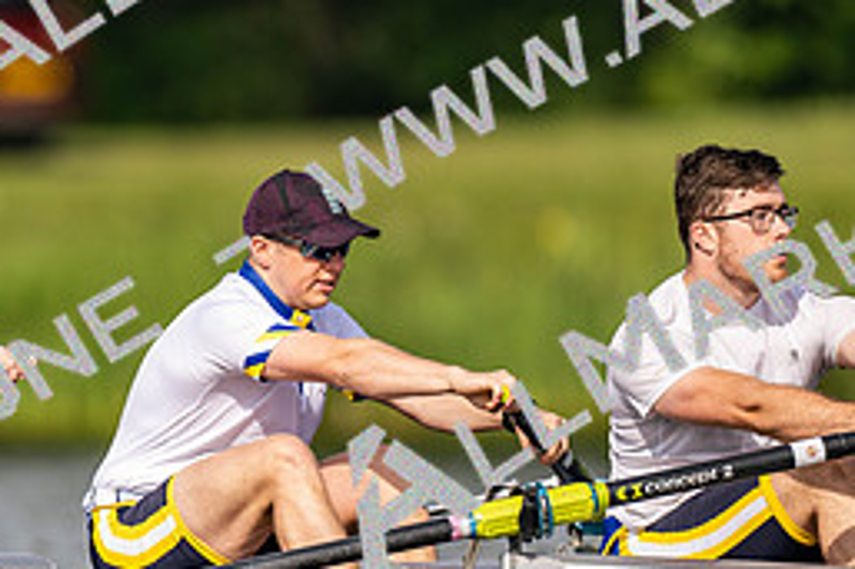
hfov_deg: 1.5
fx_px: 32183
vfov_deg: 1.0
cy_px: 268
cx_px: 63
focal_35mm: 1356
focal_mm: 600
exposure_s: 1/2500
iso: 280
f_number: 4
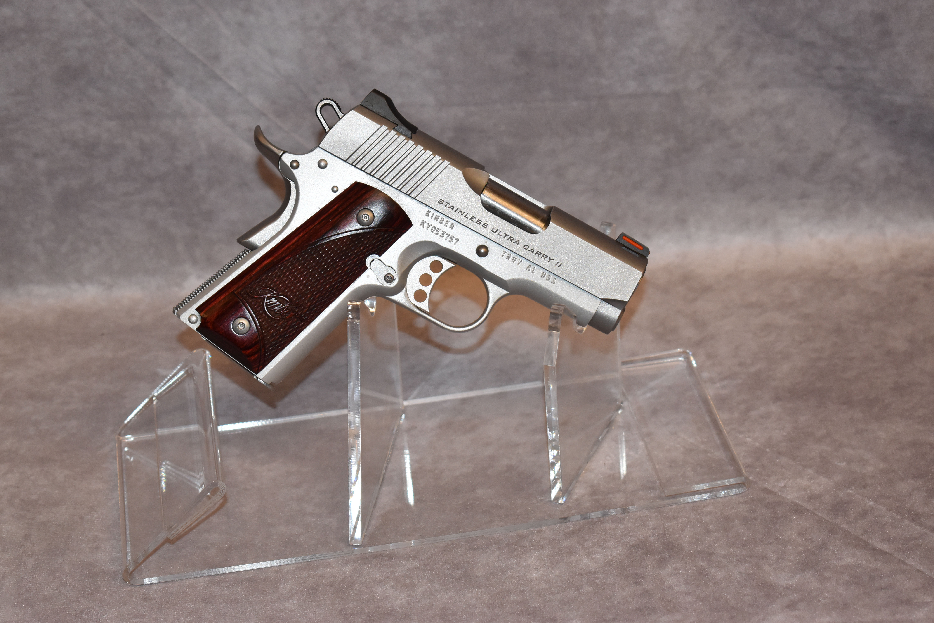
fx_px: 2140
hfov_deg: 24.6
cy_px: 312
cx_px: 467
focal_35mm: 82
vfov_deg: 16.6
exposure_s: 1/200
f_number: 5.6
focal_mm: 55
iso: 1400
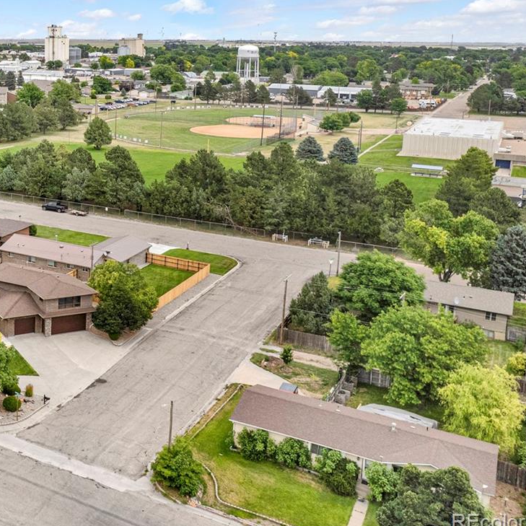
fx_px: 705
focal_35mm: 41
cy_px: 153
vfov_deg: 40.1
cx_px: -9
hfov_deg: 36.5
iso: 100
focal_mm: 8.38
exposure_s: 1/2500
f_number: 2.8
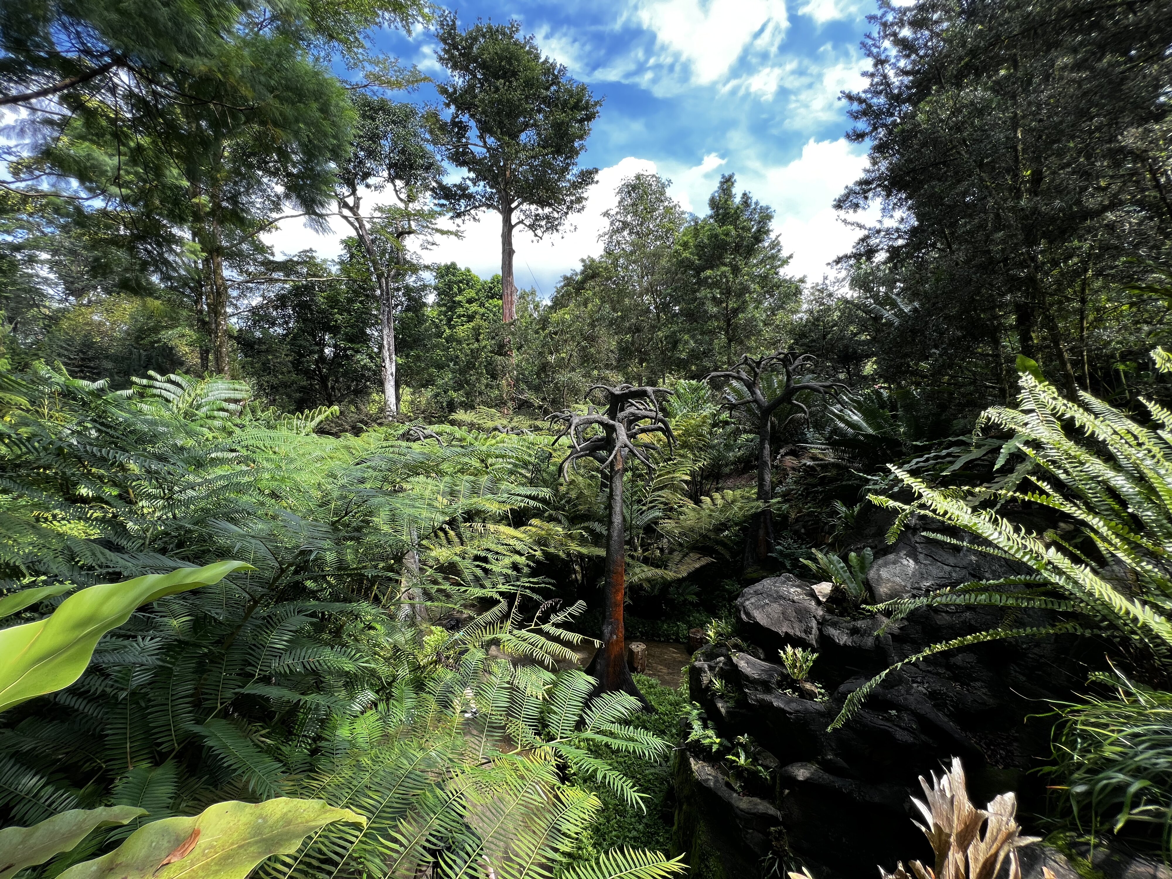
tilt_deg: -3.1
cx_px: 586
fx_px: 440
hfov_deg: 106.2
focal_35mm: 13
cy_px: 440
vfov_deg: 89.9
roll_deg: +0.3
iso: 32
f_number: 1.8
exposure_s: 1/238
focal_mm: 1.57
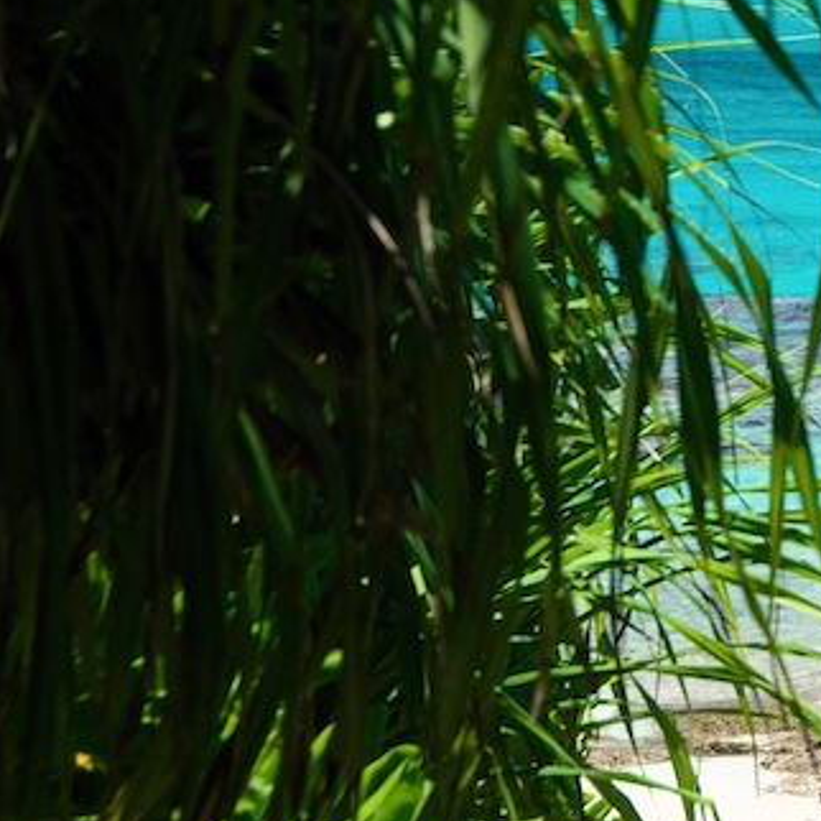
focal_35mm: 198
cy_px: 158
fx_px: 5313
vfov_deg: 8.8
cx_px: 1191
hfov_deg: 8.7
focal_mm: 75
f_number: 8
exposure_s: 1/250
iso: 100
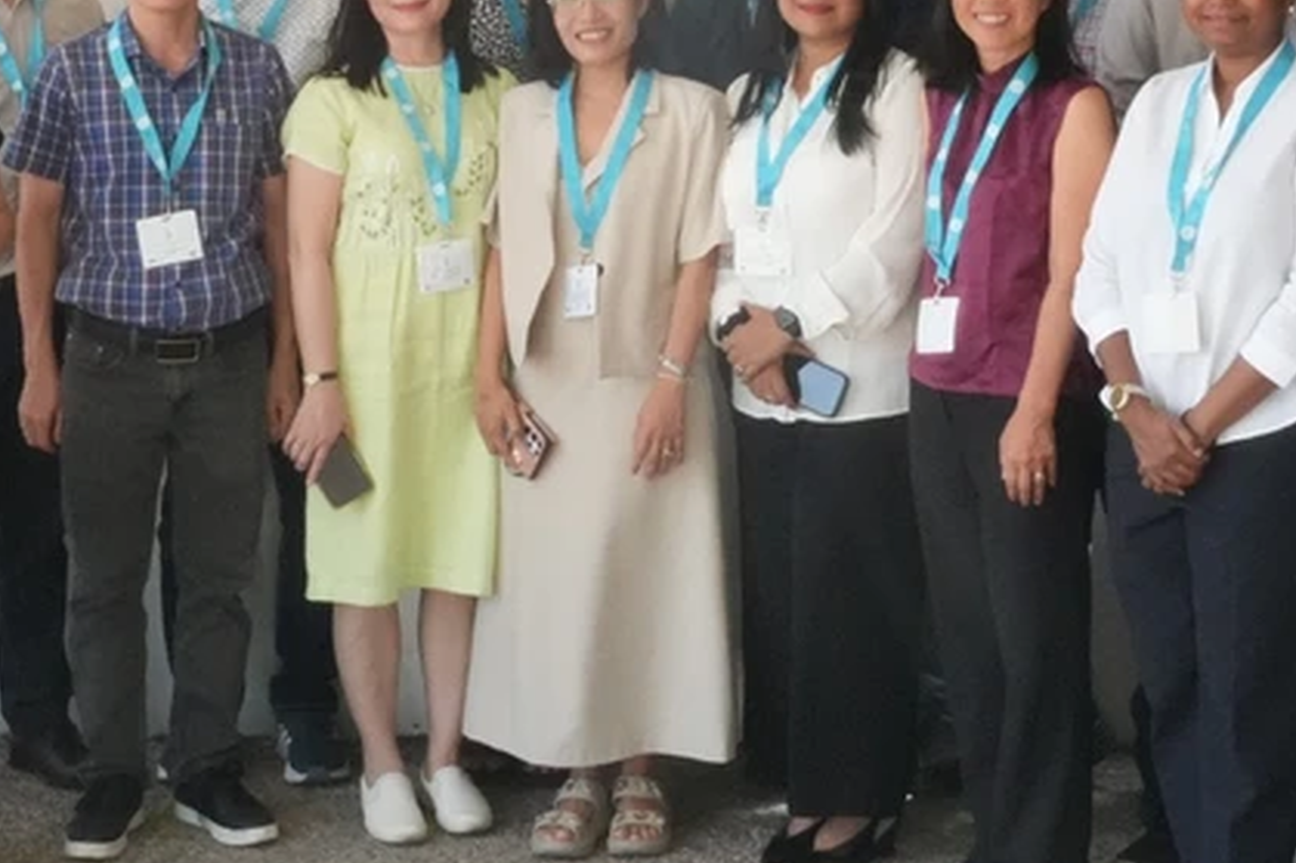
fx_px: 3031
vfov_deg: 16.0
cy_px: 108
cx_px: 510
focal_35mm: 84
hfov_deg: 24.1
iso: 5000
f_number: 25
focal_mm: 23
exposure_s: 1/80
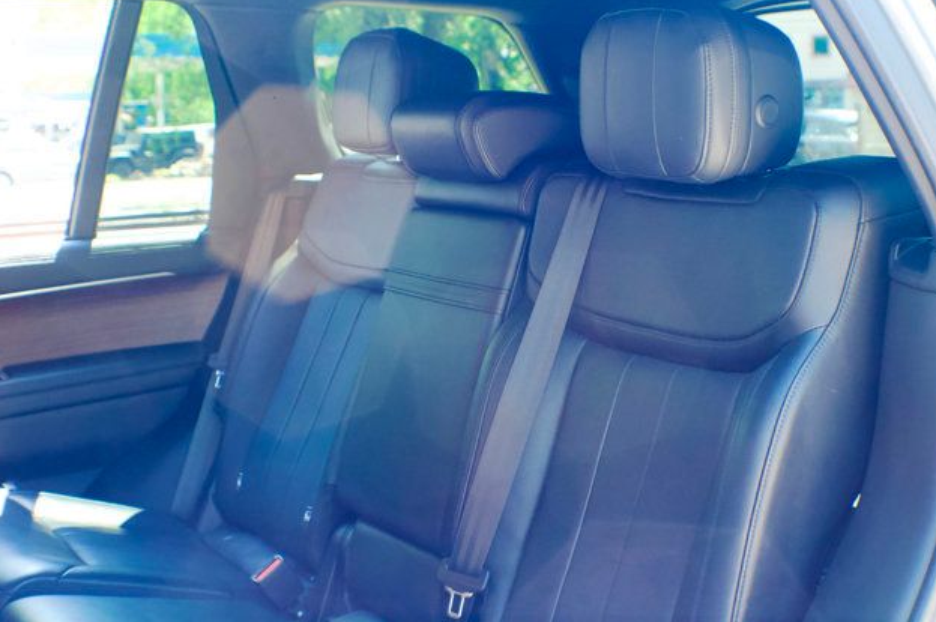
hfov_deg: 26.3
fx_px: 2000
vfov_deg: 17.7
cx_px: 478
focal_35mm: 77
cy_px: 304
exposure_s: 1/160
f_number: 6.3
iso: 2000
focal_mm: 50
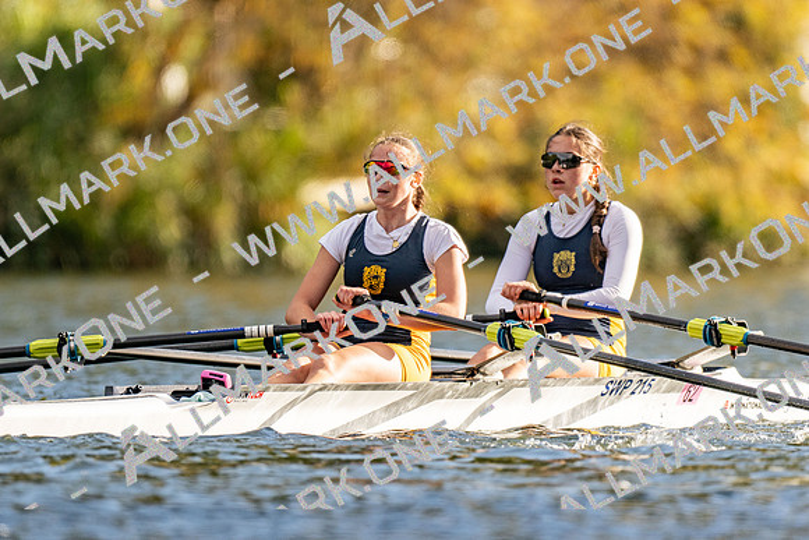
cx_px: 404
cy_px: 270
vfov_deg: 1.5
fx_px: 20239
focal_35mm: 900
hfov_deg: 2.3
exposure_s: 1/2500
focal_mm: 600
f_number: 4
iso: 250
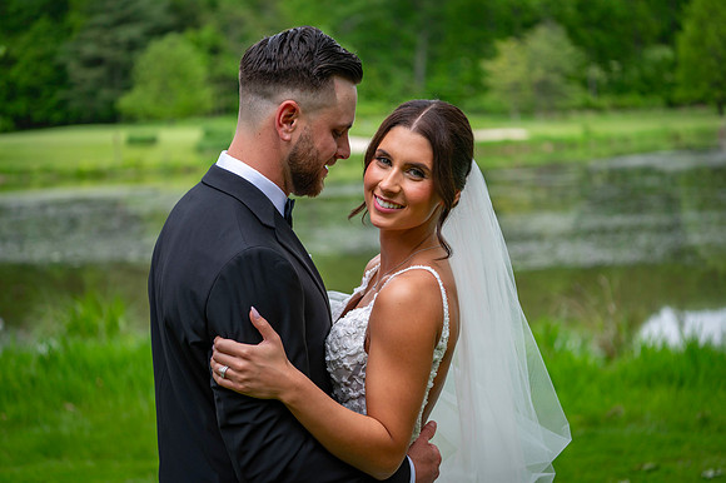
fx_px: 1411
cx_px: 363
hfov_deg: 28.9
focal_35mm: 70
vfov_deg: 19.4
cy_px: 242
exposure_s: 1/1000
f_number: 3.2
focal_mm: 70
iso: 400
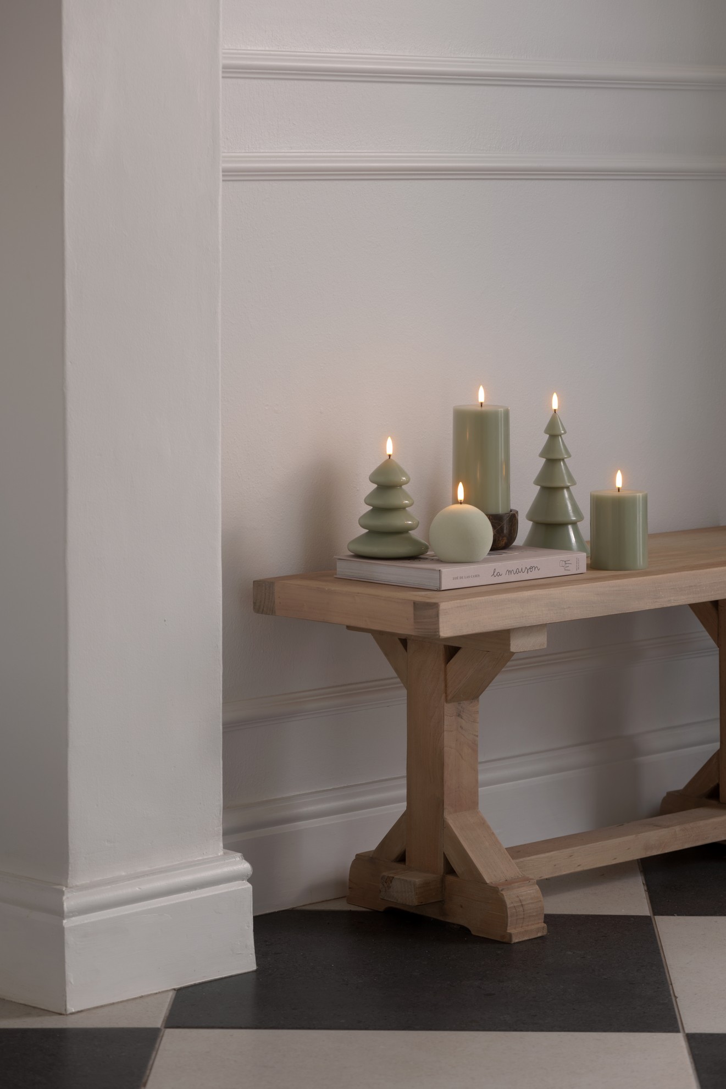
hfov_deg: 13.0
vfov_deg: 19.5
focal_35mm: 105
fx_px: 3175
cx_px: 363
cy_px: 544
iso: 31
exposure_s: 1/3
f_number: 7.1
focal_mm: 105
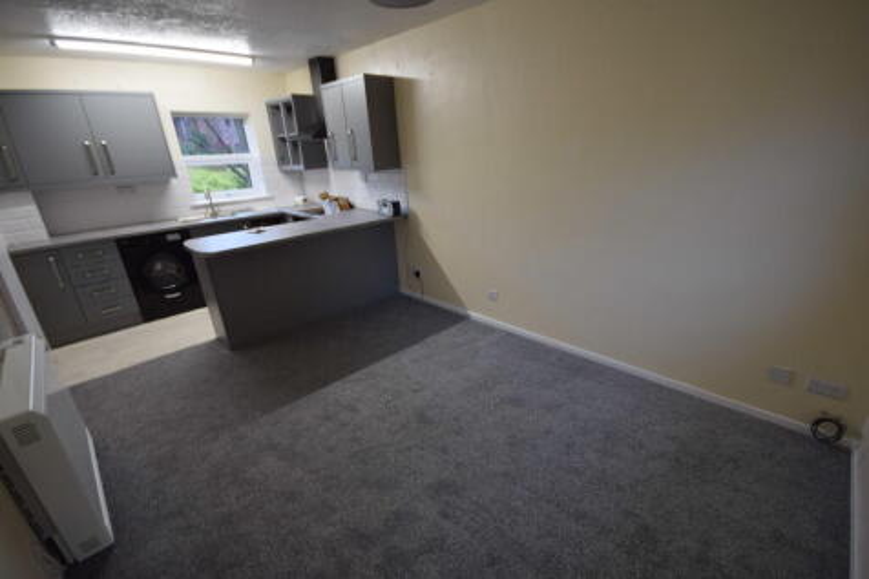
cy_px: 290
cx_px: 434
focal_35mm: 15
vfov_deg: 77.3
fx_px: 362
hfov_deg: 100.4
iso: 200
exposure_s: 1/15
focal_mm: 10
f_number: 4
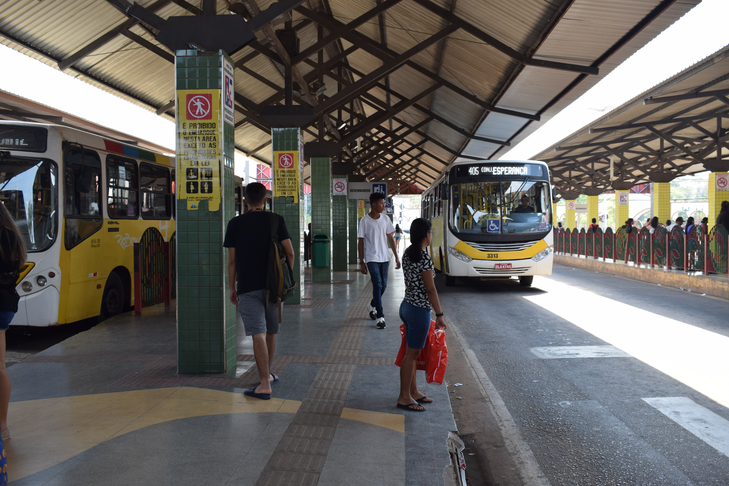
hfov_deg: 55.1
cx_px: 364
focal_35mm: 34
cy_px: 243
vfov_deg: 38.4
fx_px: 699
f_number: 6.3
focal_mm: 23
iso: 400
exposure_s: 1/160
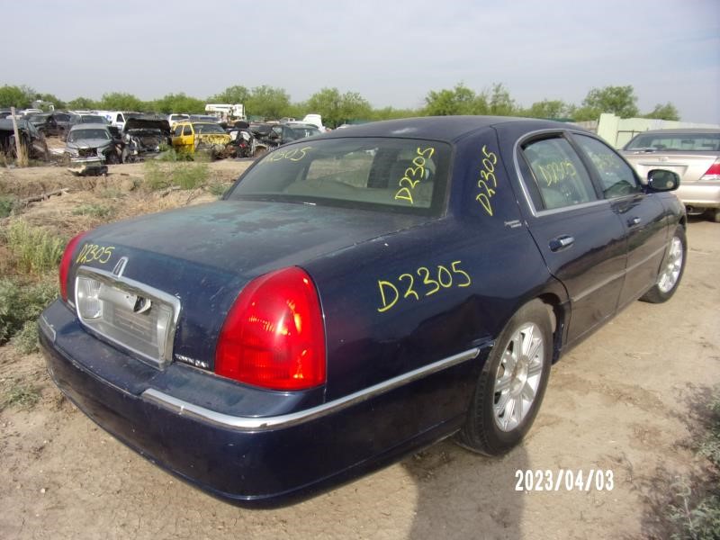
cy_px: 270
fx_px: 499
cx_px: 360
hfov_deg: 71.6
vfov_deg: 56.8
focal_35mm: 24
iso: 80
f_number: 3.3
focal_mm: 4.3
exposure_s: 1/900
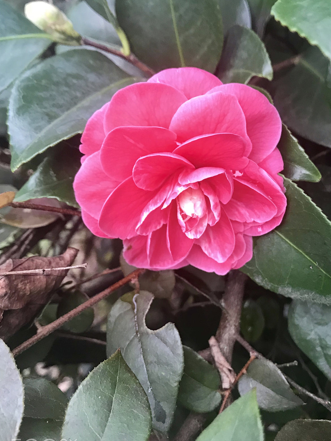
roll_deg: +17.9
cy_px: 210
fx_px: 459
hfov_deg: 39.5
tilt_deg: -42.1
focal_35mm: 36
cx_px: 202
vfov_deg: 51.3
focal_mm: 3.99
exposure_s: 1/30
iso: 40
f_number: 1.8
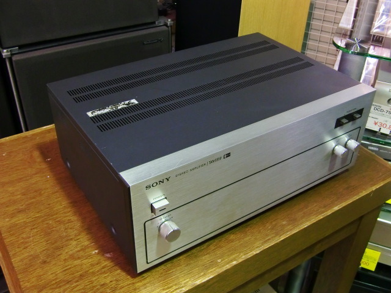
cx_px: 196
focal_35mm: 39
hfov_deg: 47.9
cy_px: 146
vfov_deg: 36.8
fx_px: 441
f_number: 3
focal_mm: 6.9
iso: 400
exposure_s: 1/40
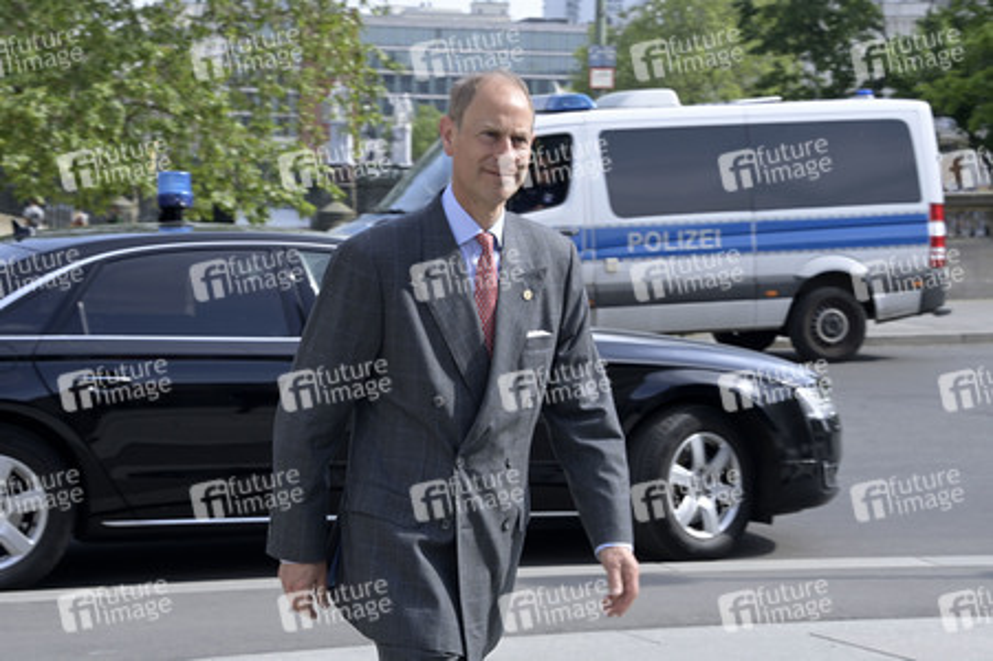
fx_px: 2756
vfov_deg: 13.7
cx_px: 496
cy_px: 330
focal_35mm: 100
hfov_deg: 20.4
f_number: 13
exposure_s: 1/125
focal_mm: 100
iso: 320
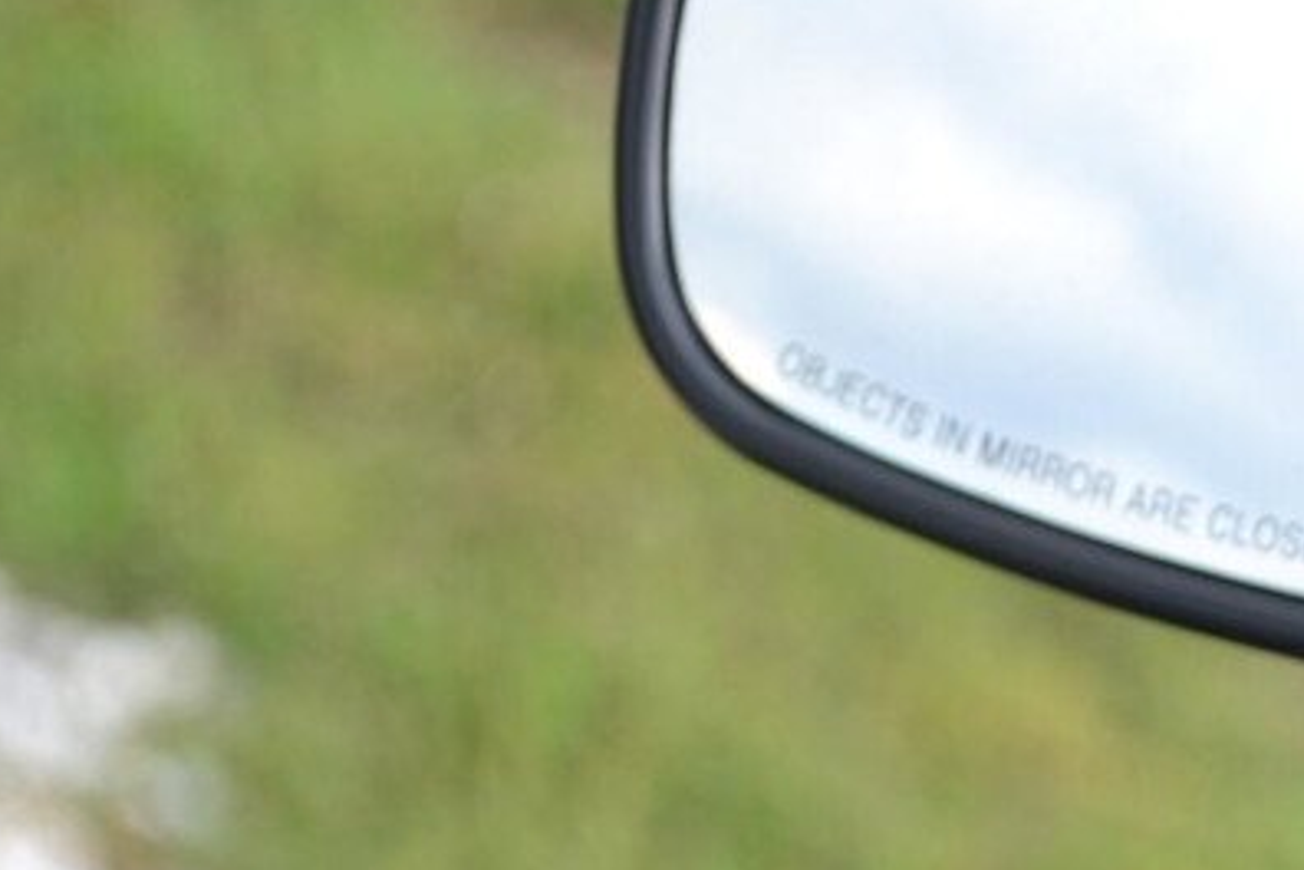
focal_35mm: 200
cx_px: 1923
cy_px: 1144
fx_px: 7244
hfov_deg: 10.0
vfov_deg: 6.8
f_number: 5.6
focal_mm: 44
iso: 320
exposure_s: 1/125
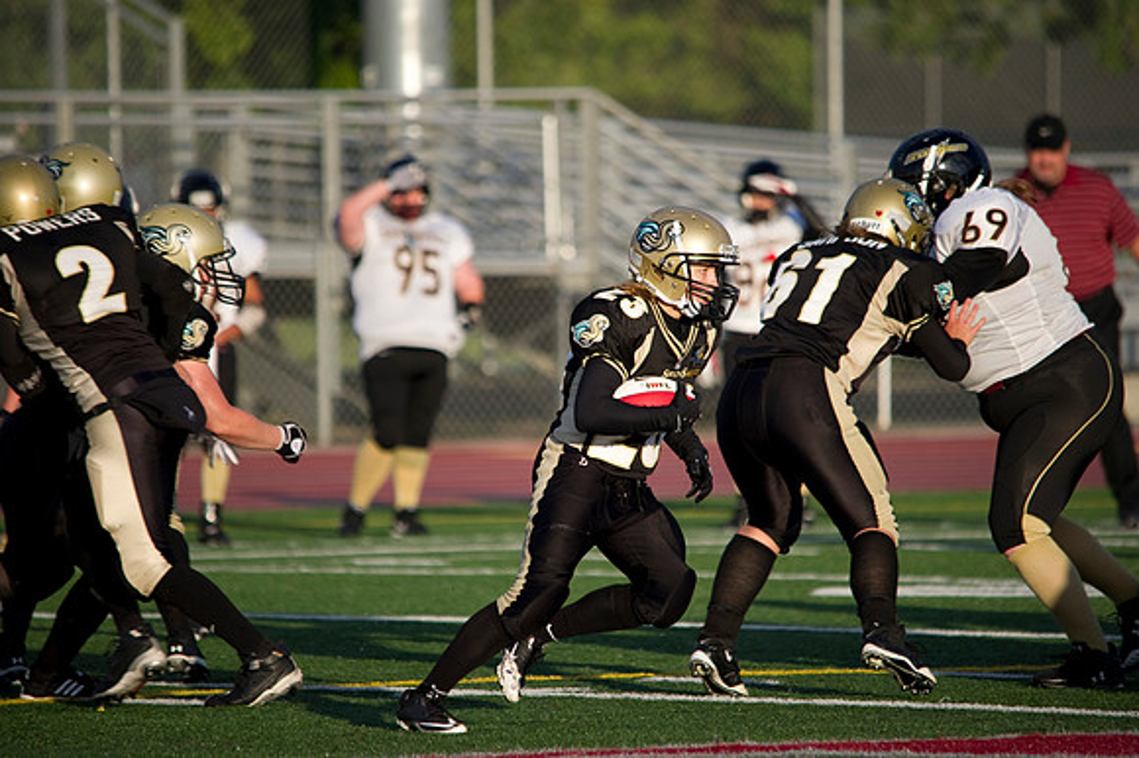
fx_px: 15810
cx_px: 570
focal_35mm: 500
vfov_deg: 2.7
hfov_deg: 4.1
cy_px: 379
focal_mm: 500
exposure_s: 1/1000
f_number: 6.3
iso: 500
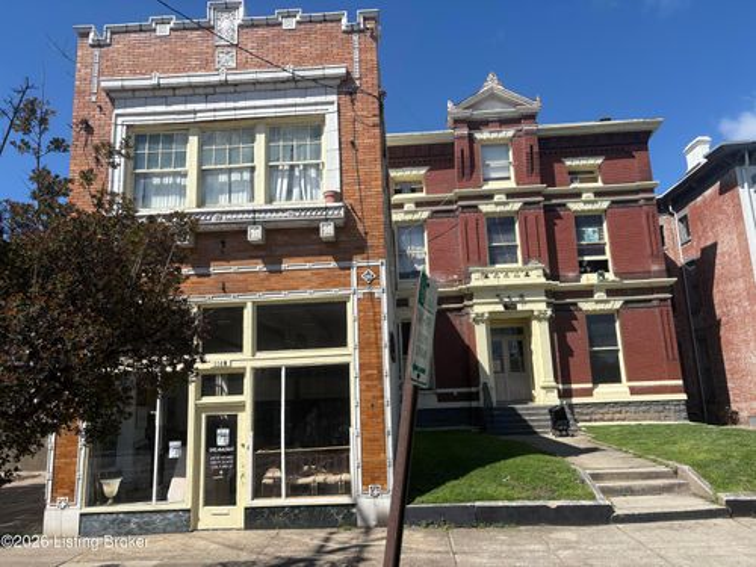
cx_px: 378
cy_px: 284
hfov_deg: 67.3
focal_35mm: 26
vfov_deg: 53.1
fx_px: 568
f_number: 1.6
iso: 50
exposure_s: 1/3831
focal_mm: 5.96
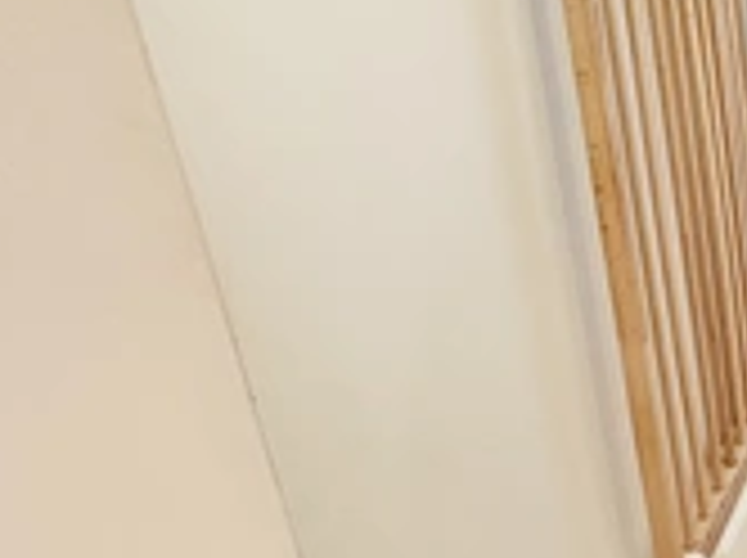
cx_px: 1015
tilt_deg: -21.0
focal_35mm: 45
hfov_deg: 30.9
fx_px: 970
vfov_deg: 30.9
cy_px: 486
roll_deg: +0.0
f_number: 2.2
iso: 250
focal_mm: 2.22
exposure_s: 1/50
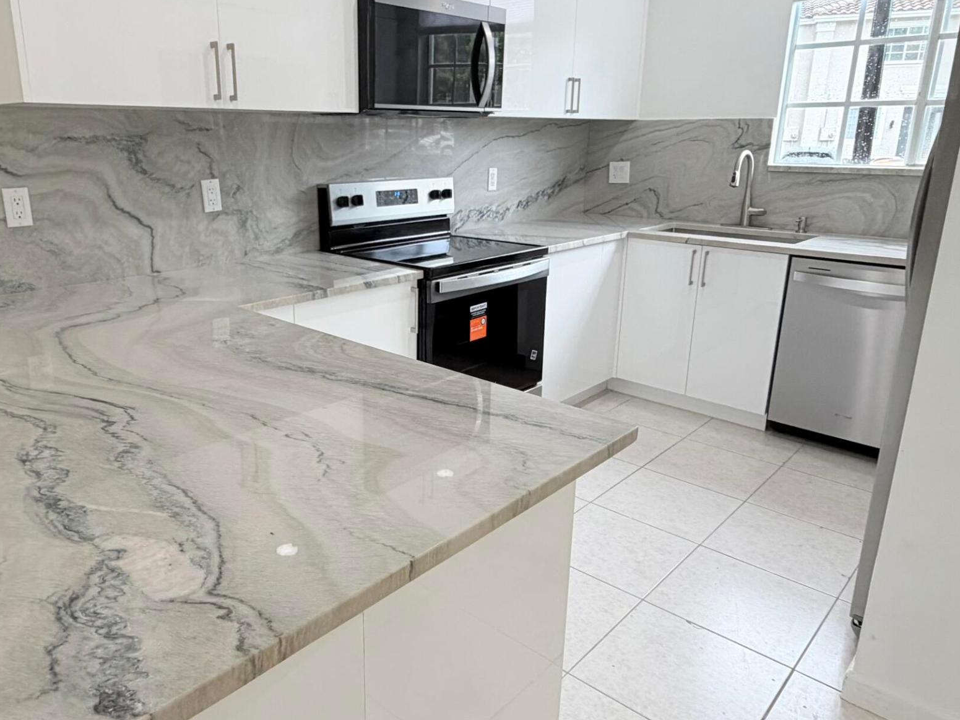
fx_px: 721
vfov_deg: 53.0
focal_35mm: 26
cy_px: 334
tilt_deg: -14.7
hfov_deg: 67.0
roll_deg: +0.0
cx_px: 410
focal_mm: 2.22
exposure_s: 1/120
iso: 125
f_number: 2.2
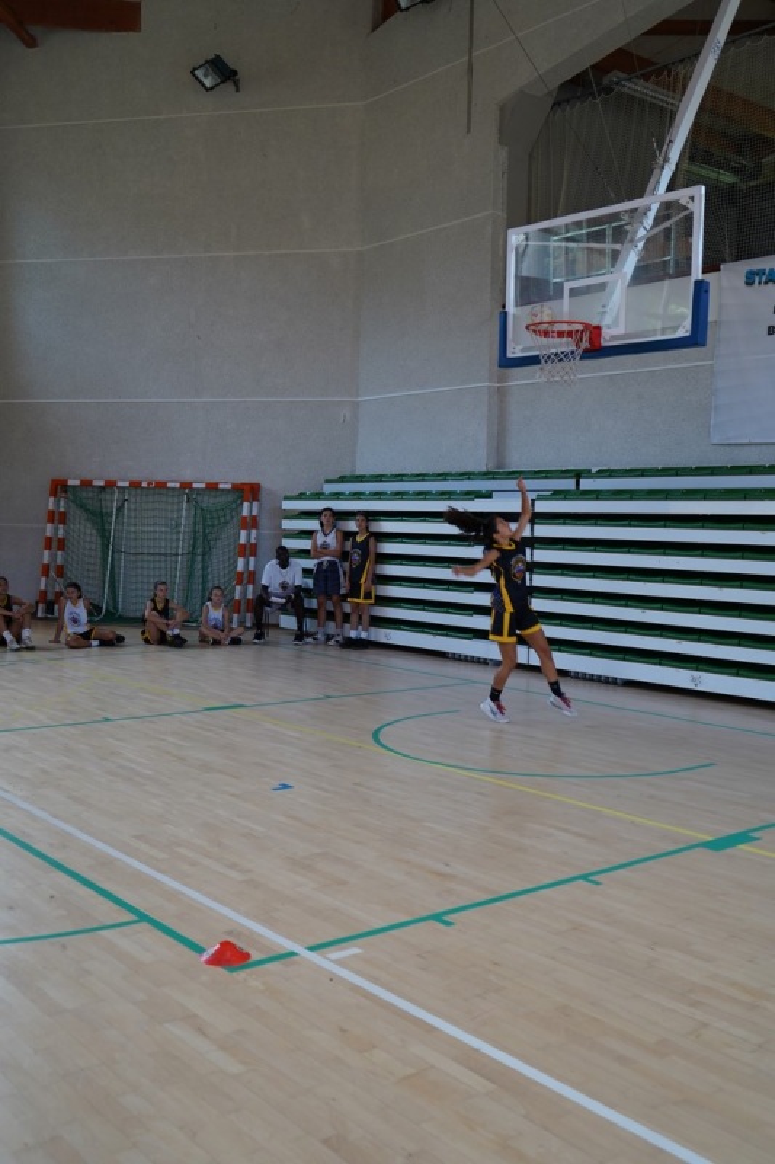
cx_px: 388
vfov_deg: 55.8
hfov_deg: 38.9
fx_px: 1098
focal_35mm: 34
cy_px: 582
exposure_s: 1/160
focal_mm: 34
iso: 800
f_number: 4
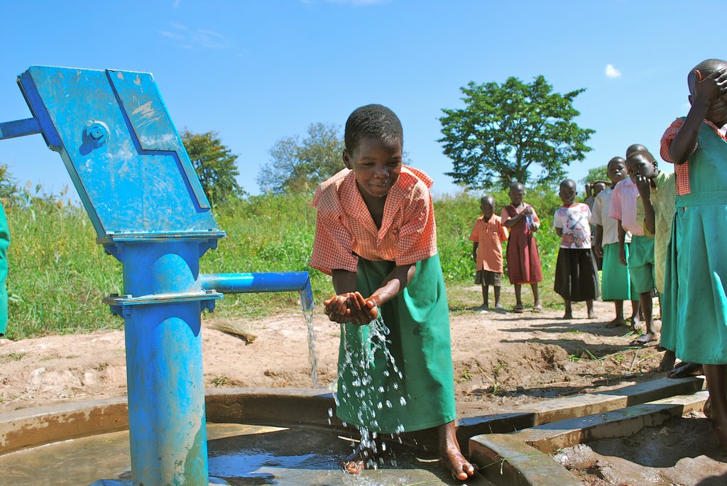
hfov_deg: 57.2
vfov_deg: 40.1
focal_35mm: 33
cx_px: 364
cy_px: 243
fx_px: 667
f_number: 7.1
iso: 100
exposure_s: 1/200
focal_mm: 22
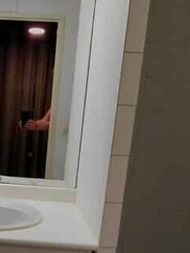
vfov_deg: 37.1
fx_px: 366
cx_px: -3
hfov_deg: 27.3
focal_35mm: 50
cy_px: 195
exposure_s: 1/50
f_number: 2.2
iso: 100
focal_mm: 1.64
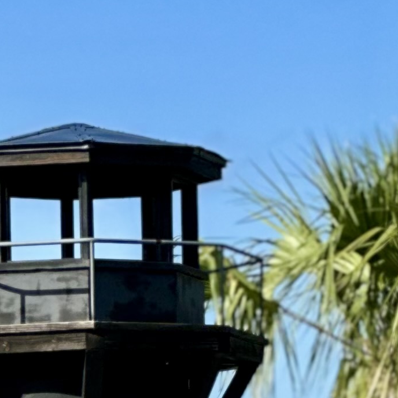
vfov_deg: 4.4
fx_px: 5190
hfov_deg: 4.4
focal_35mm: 399
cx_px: 271
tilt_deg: +2.5
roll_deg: -0.7
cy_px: 694
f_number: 2.8
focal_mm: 9
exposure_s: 1/717
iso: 32
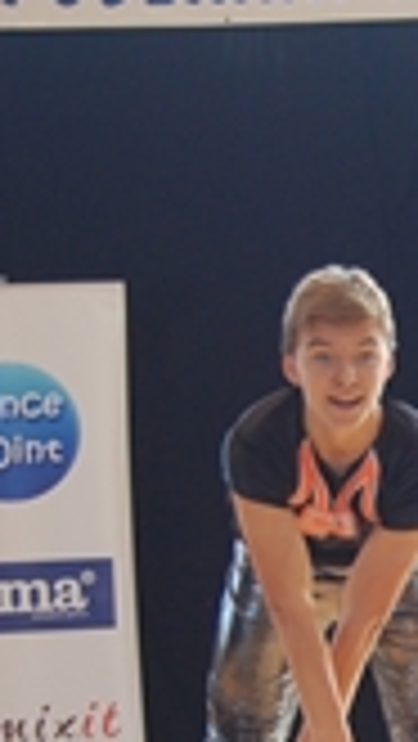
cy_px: 670
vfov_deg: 14.0
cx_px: 607
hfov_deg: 7.9
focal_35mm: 152
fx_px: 2990
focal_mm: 32
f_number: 4.5
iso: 400
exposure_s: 1/50
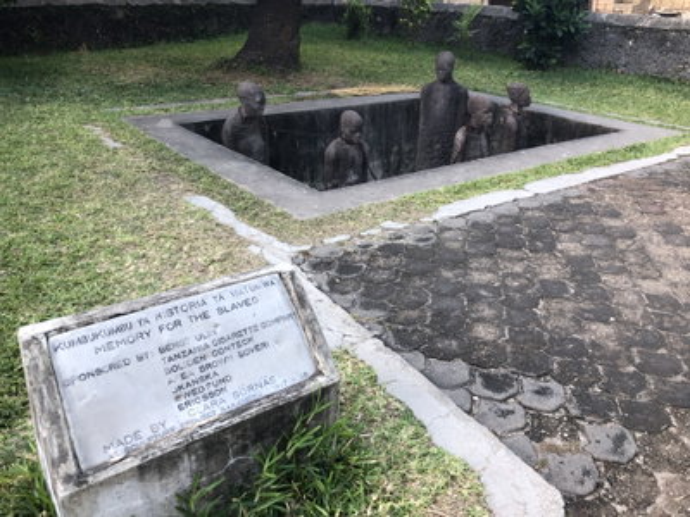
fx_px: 558
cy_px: 258
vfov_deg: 49.7
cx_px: 345
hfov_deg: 63.4
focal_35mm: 28
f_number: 1.8
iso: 40
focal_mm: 4
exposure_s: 1/120
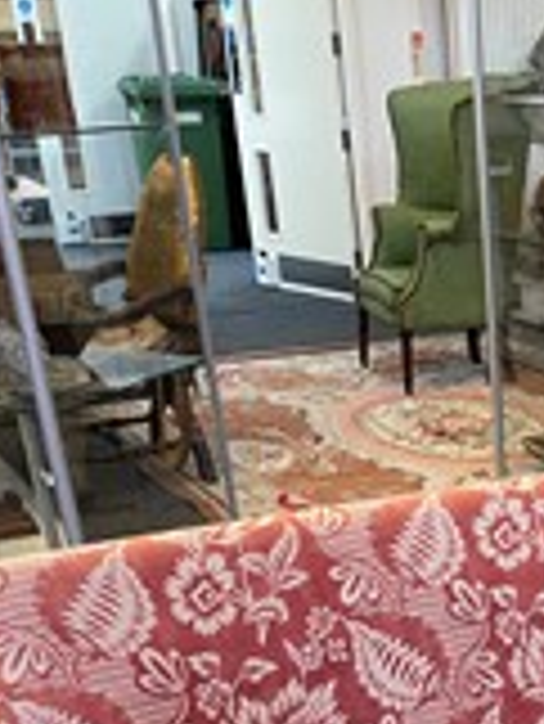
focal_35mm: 62
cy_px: 859
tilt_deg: -28.4
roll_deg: +0.6
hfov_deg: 21.9
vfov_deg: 27.6
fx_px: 1297
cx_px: 656
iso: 125
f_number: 1.6
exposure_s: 1/50
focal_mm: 5.1
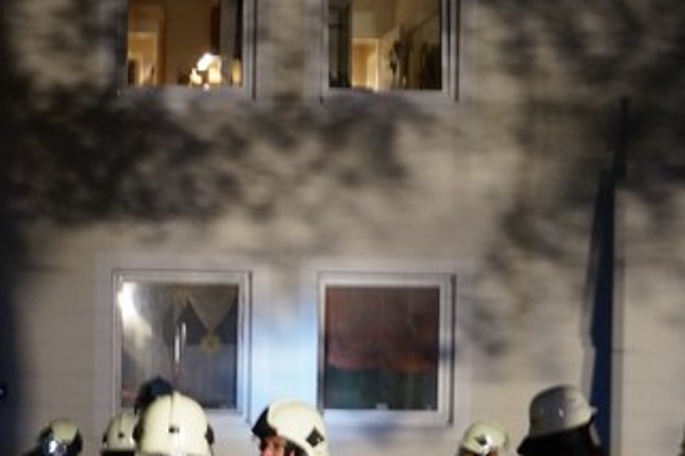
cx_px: -13
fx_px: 2131
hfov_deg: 17.8
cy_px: 510
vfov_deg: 12.0
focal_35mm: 112
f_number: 4.5
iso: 1600
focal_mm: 30
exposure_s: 1/10
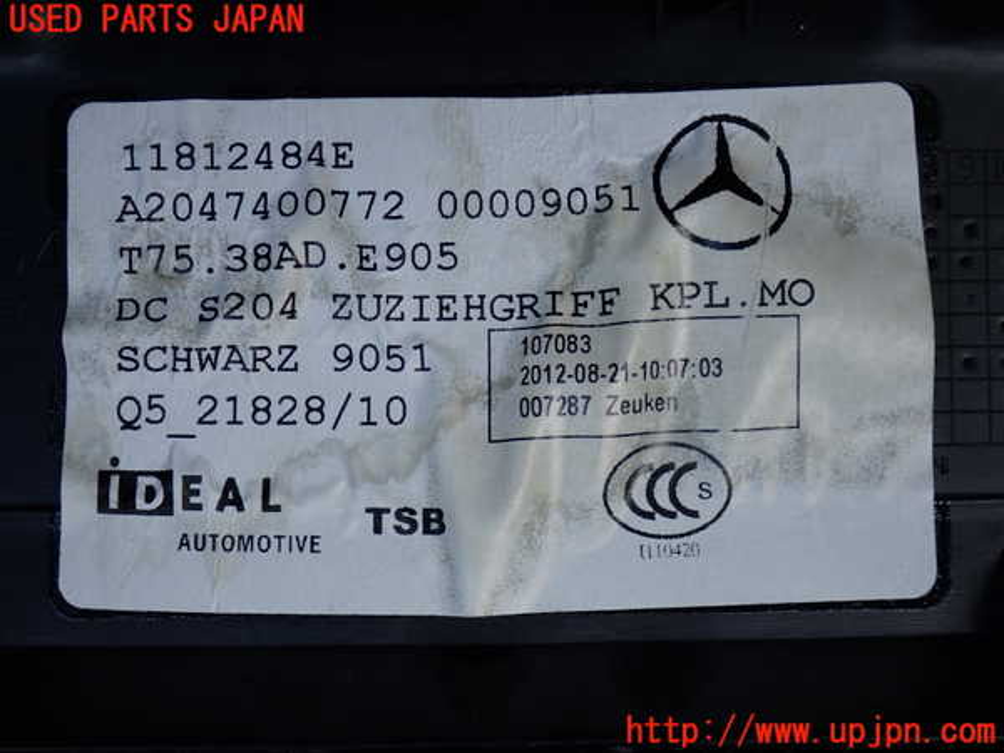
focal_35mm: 88
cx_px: 502
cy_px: 376
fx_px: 2552
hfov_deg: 22.3
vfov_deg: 16.8
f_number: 4.5
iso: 125
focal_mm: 15.66
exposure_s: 1/125
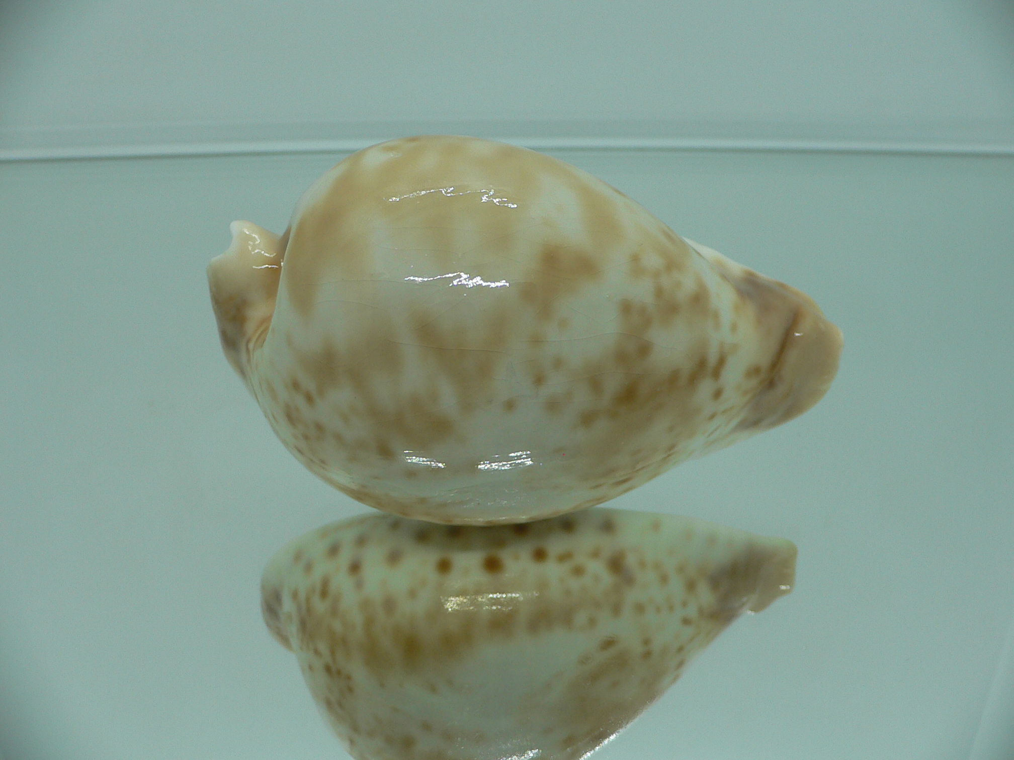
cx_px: 507
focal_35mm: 35
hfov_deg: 52.6
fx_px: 1025
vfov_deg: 40.7
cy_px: 380
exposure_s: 1/60
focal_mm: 4.6
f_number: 2.8
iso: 80
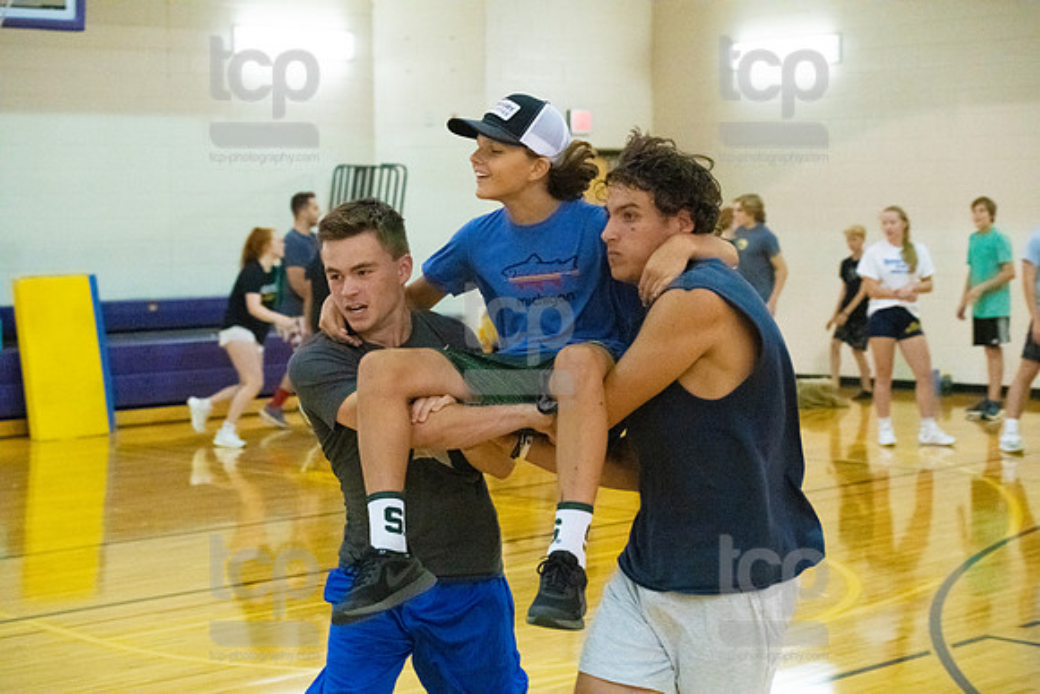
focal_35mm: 70
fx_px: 2023
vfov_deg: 19.5
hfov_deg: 28.8
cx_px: 520
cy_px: 347
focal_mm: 70
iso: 6400
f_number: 4.5
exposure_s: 1/640
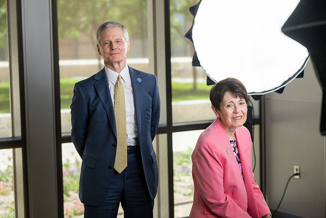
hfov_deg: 26.6
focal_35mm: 76
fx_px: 688
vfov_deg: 18.0
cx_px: 163
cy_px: 109
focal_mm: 76
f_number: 4
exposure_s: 1/400
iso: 2000
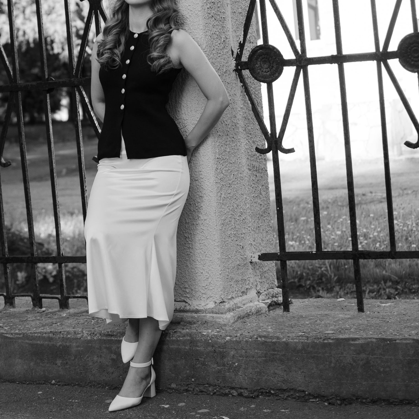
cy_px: -7
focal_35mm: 94
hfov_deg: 18.4
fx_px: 1287
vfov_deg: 18.0
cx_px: 139
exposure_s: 1/500
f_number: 2.5
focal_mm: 35
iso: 100
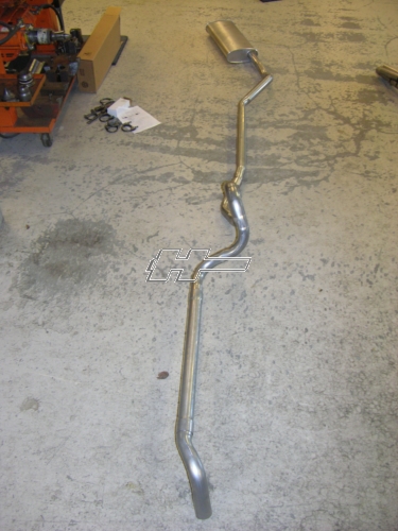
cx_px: 199
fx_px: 537
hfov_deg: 40.7
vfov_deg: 52.6
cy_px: 266
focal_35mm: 35
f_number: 2.8
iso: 200
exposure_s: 1/60.1
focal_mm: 8.9
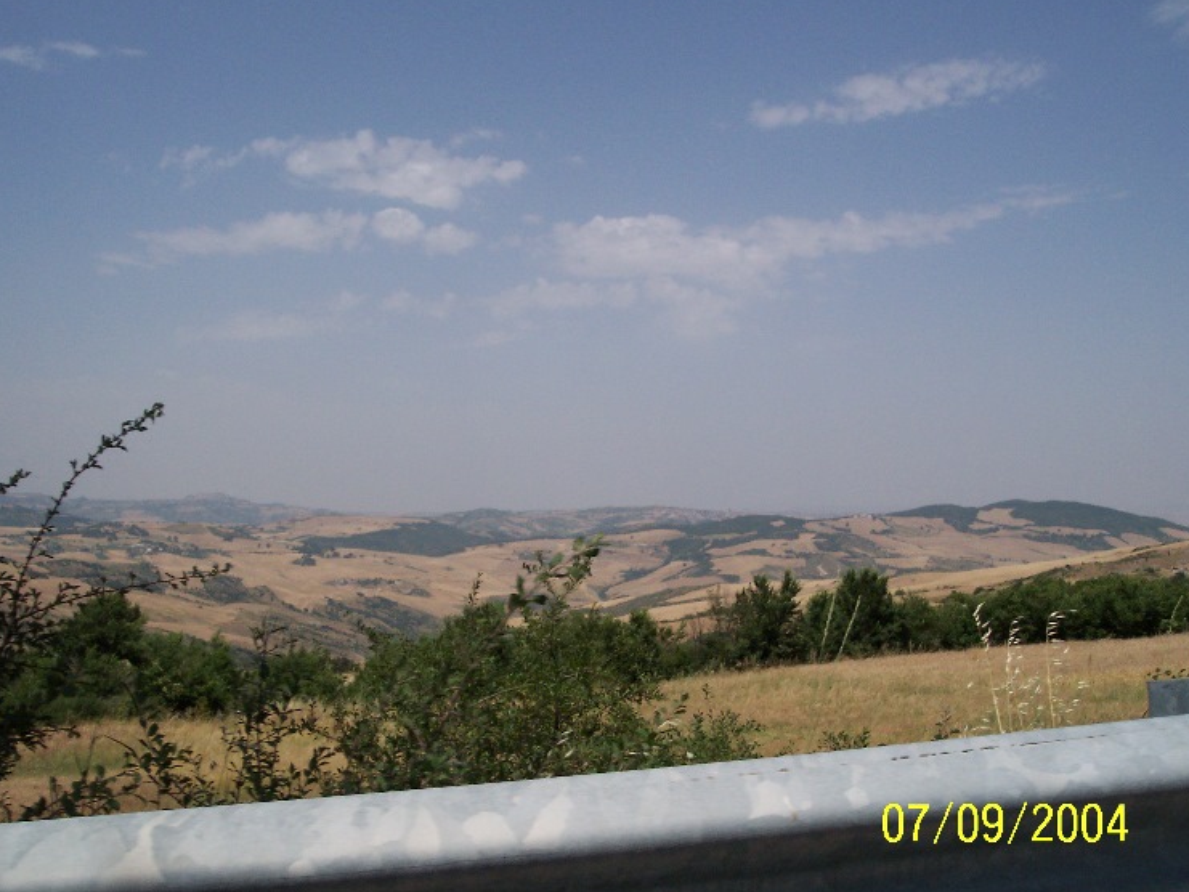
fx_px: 1409
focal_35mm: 41
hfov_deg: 45.7
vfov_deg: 35.1
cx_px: 552
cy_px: 462
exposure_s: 1/1000
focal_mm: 8
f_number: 4.8
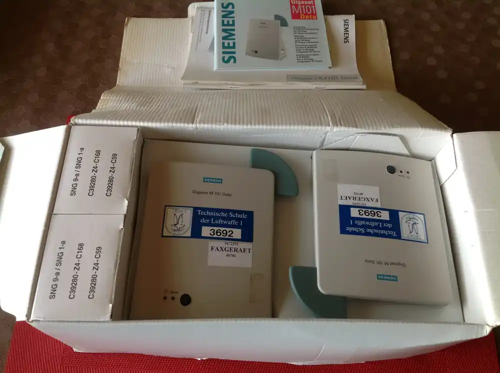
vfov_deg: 40.6
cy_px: 186
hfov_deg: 52.7
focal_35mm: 35
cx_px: 250
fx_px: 505
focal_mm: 4.28
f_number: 2.4
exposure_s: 1/40
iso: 64
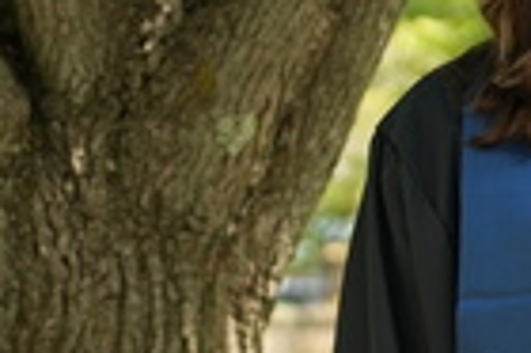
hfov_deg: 9.7
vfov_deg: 6.5
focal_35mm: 210
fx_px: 3094
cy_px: 315
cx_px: 645
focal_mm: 49
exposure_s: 1/4000
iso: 1000
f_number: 2.8
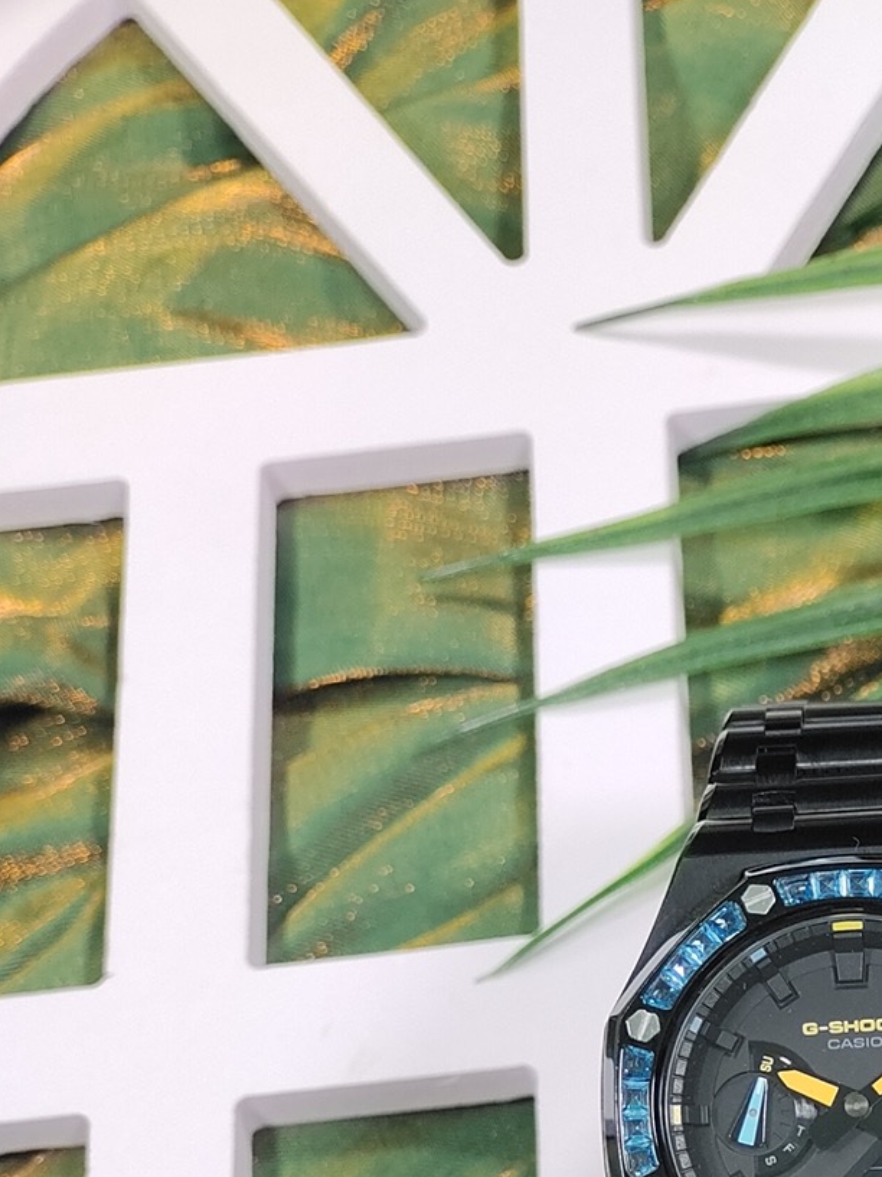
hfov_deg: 14.9
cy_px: 1079
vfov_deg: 19.6
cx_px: 856
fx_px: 3329
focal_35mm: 98
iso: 75
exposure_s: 1/100
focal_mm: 7.55
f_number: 2.08
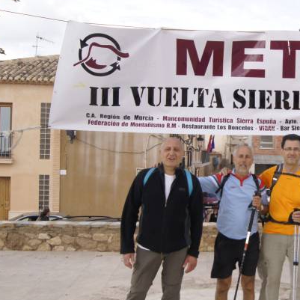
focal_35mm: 54
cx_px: 275
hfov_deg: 30.1
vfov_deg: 31.6
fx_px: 529
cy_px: 151
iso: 320
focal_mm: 20
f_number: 11
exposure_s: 1/160
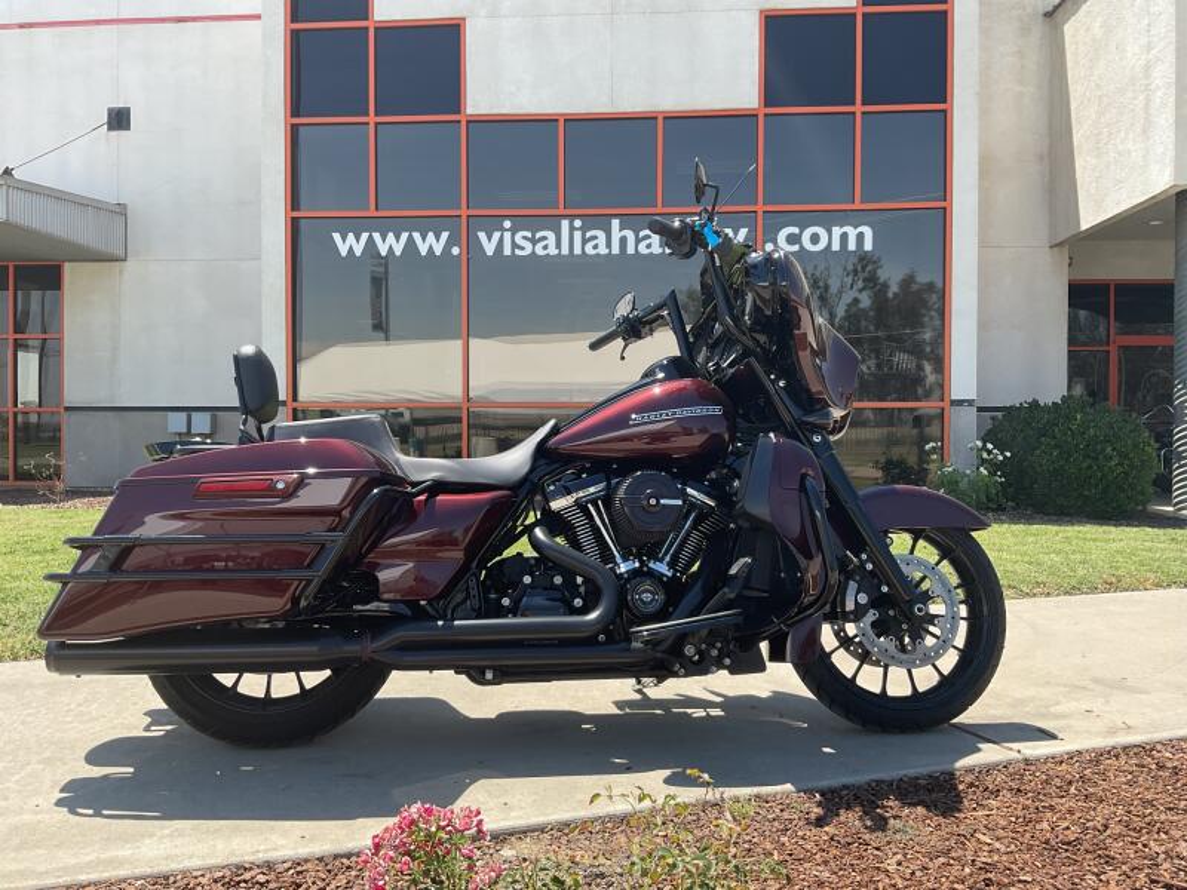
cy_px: 445
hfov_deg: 61.7
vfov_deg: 48.2
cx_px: 594
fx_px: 994
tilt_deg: -1.3
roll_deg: +0.6
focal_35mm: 29
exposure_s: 1/869
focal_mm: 3
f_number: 1.8
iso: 16
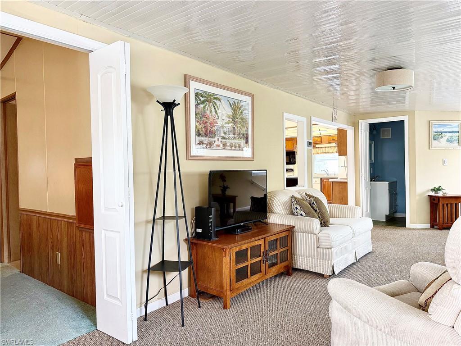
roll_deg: +1.4
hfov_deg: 71.6
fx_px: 320
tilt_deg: -0.2
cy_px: 173
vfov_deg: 56.8
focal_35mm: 24
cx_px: 230
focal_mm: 6.76
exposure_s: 1/121
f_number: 1.78
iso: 200
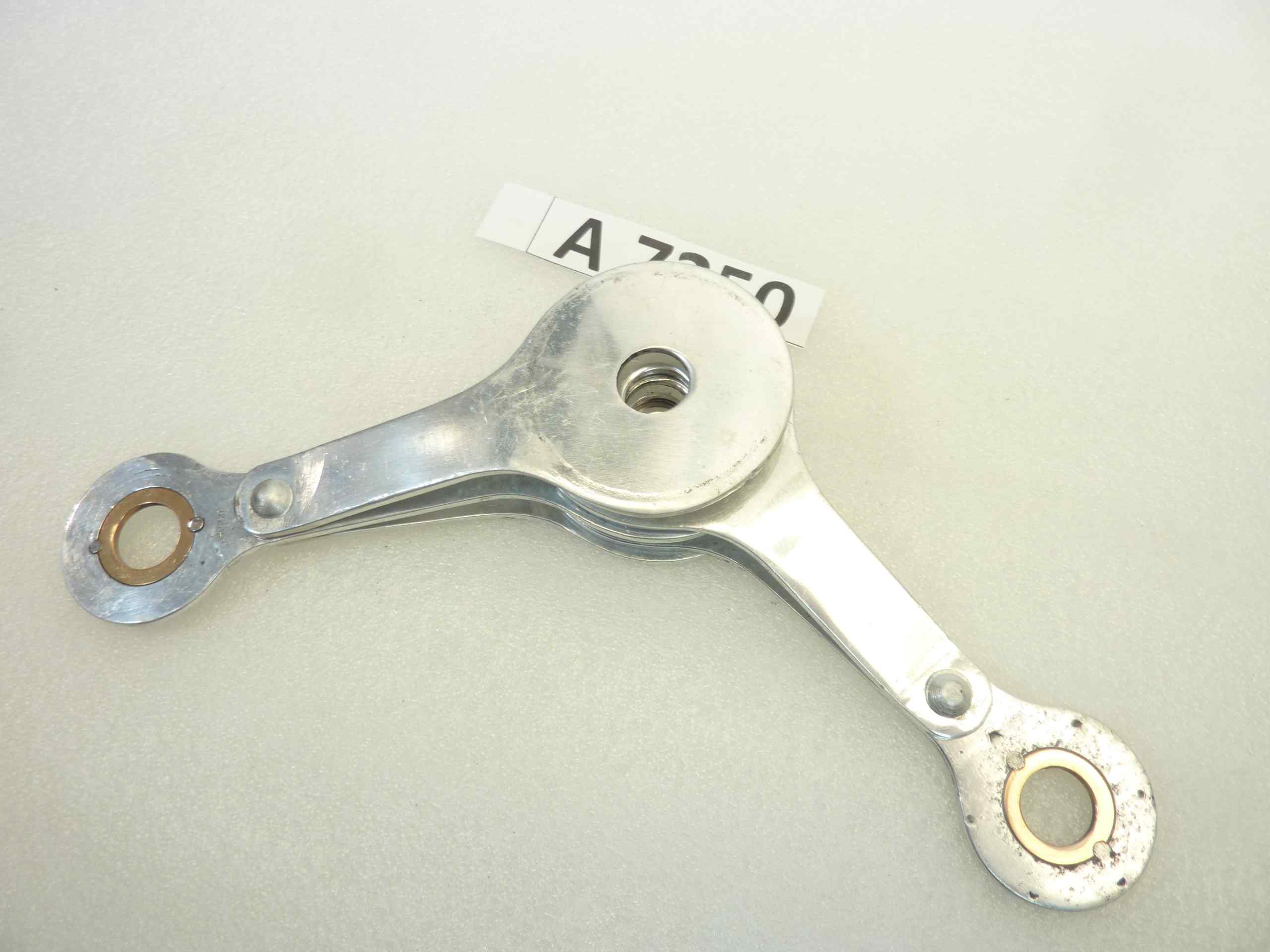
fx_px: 917
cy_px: 476
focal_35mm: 25
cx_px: 635
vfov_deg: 54.9
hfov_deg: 69.4
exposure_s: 1/25
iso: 80
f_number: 3.3
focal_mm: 4.1
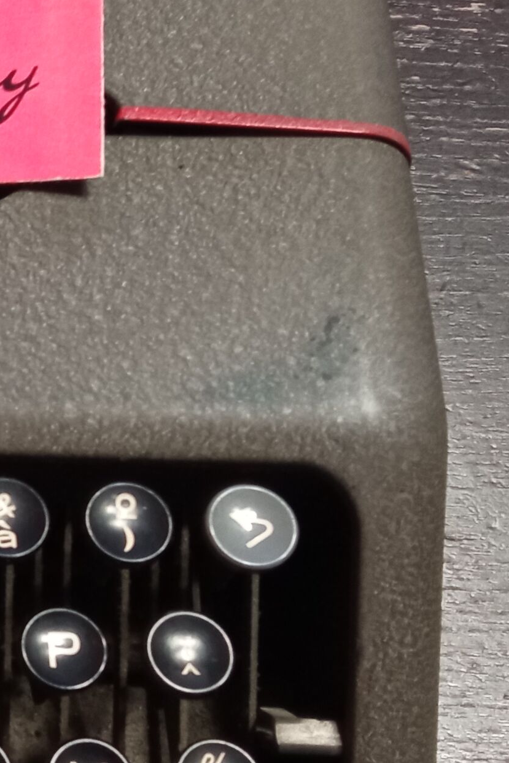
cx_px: -375
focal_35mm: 94
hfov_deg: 13.3
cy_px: 336
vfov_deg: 21.7
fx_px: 1993
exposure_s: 1/33.3
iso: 332
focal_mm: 3.79
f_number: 2.2
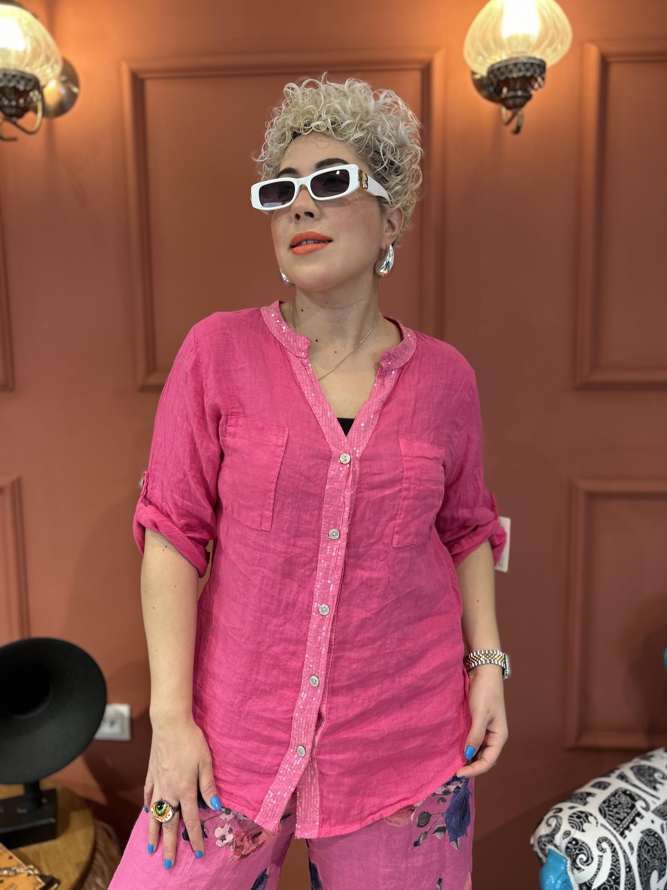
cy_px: 445
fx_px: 668
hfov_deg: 53.1
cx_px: 334
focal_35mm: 26
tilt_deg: -7.1
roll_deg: +0.1
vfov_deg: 67.3
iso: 64
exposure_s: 1/100
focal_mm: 5.7
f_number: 1.5
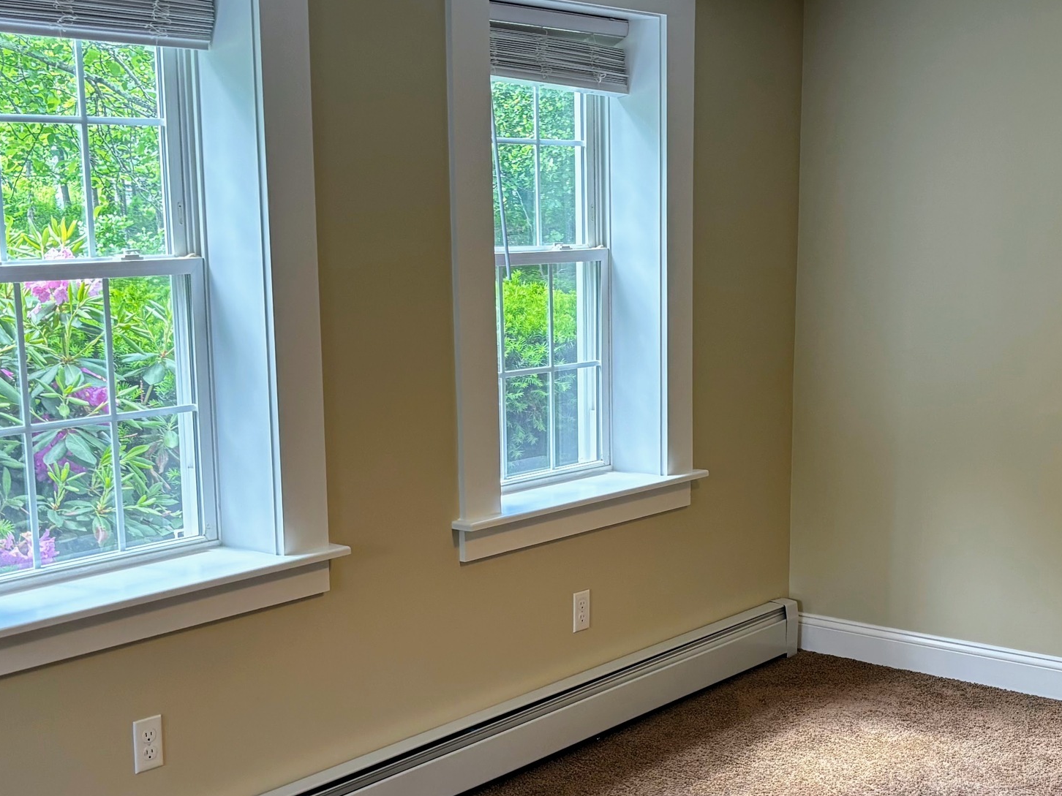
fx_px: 1687
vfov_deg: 26.4
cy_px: 544
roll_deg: -1.6
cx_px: 640
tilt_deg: -10.0
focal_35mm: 55
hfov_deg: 34.8
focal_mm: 5.96
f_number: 1.6
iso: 100
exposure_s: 1/120
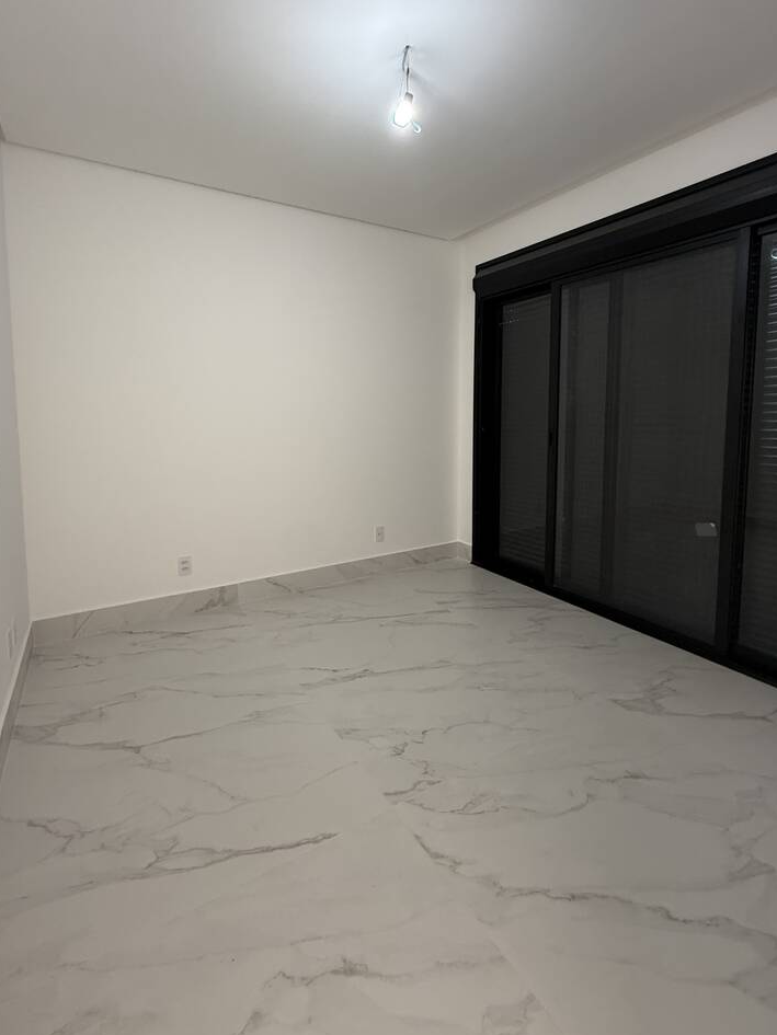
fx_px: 479
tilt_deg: -3.2
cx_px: 366
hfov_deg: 78.0
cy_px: 450
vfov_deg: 94.0
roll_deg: +0.2
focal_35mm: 16
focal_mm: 2.22
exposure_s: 1/60
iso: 250
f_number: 2.2
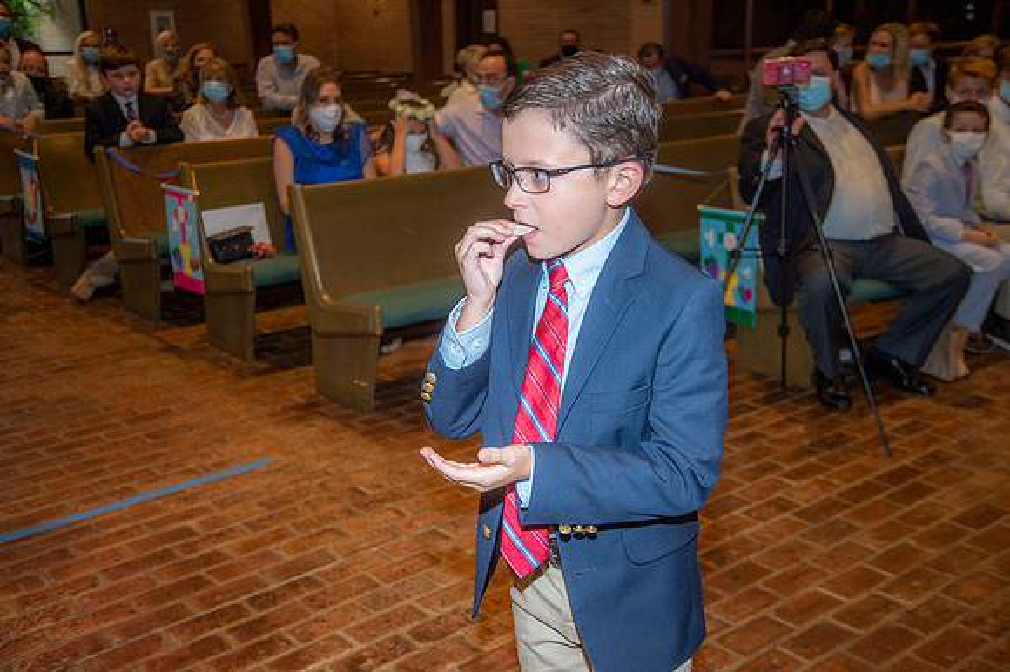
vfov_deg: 31.9
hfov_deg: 46.4
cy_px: 336
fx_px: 1178
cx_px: 505
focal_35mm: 42
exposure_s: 1/200
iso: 1600
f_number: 5.6
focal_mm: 42
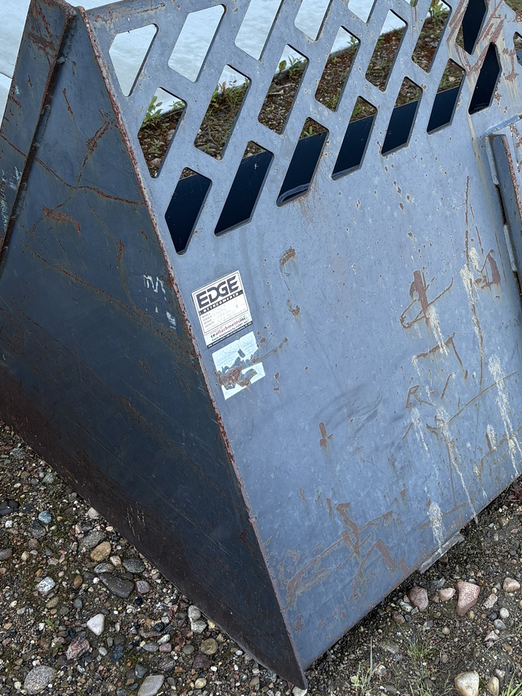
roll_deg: -0.3
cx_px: 413
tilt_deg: -27.0
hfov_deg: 28.5
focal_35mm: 50
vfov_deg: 37.2
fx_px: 1006
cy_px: 169
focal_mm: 5.96
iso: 40
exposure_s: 1/258
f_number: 1.6
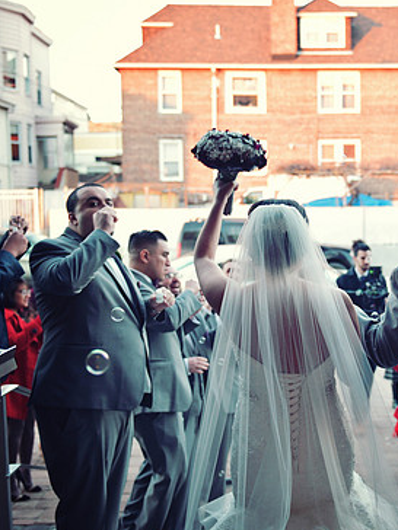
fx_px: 751
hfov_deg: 29.0
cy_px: 263
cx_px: 316
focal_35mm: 49
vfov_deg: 38.9
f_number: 2.8
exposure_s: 1/100
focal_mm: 32
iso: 640
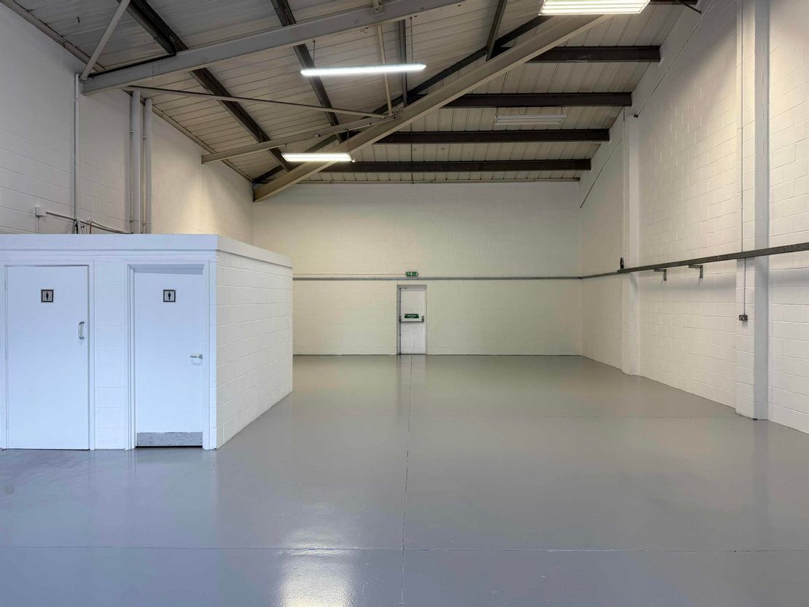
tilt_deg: +0.3
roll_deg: +0.4
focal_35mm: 24
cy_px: 304
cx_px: 404
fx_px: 561
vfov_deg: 56.8
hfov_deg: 71.6
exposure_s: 1/100
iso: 64
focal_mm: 6.76
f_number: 1.78
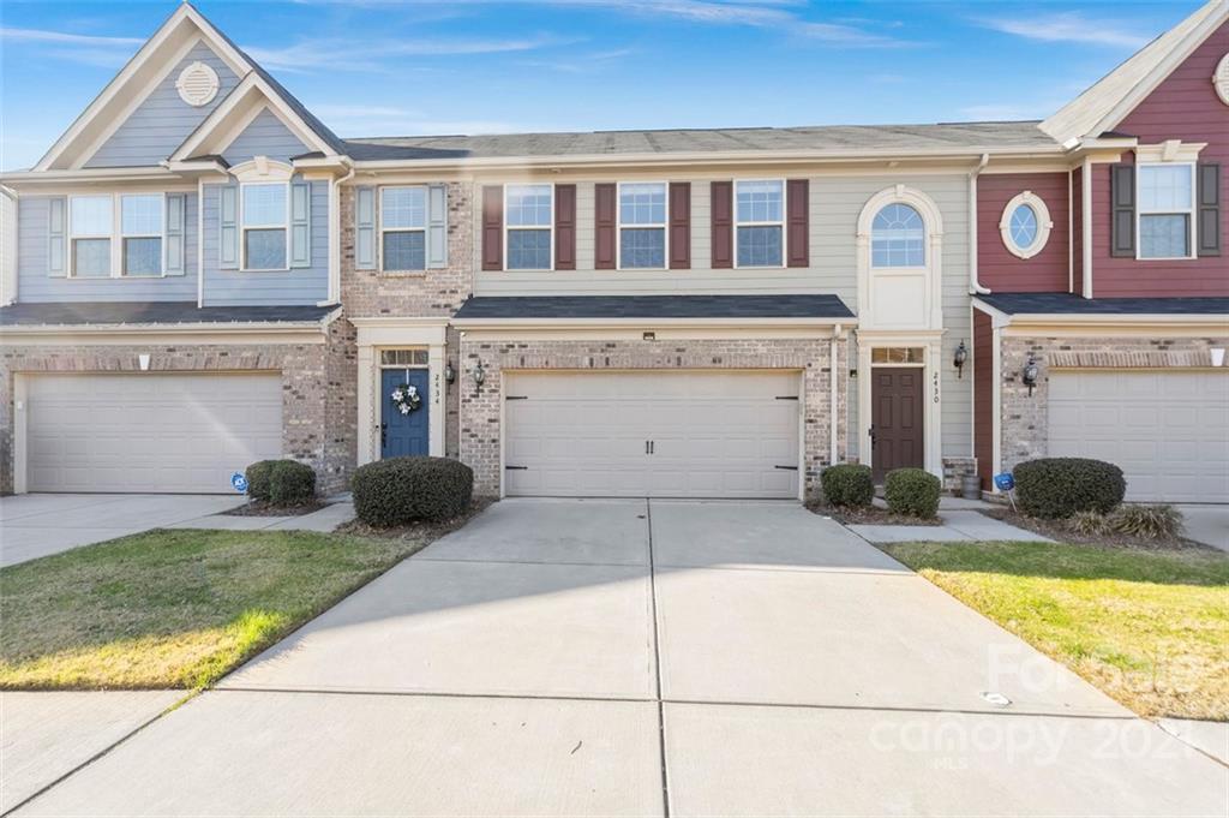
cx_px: 614
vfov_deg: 73.7
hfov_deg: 96.8
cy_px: 409
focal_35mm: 16
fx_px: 546
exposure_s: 1/100
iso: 100
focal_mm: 16
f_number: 6.3
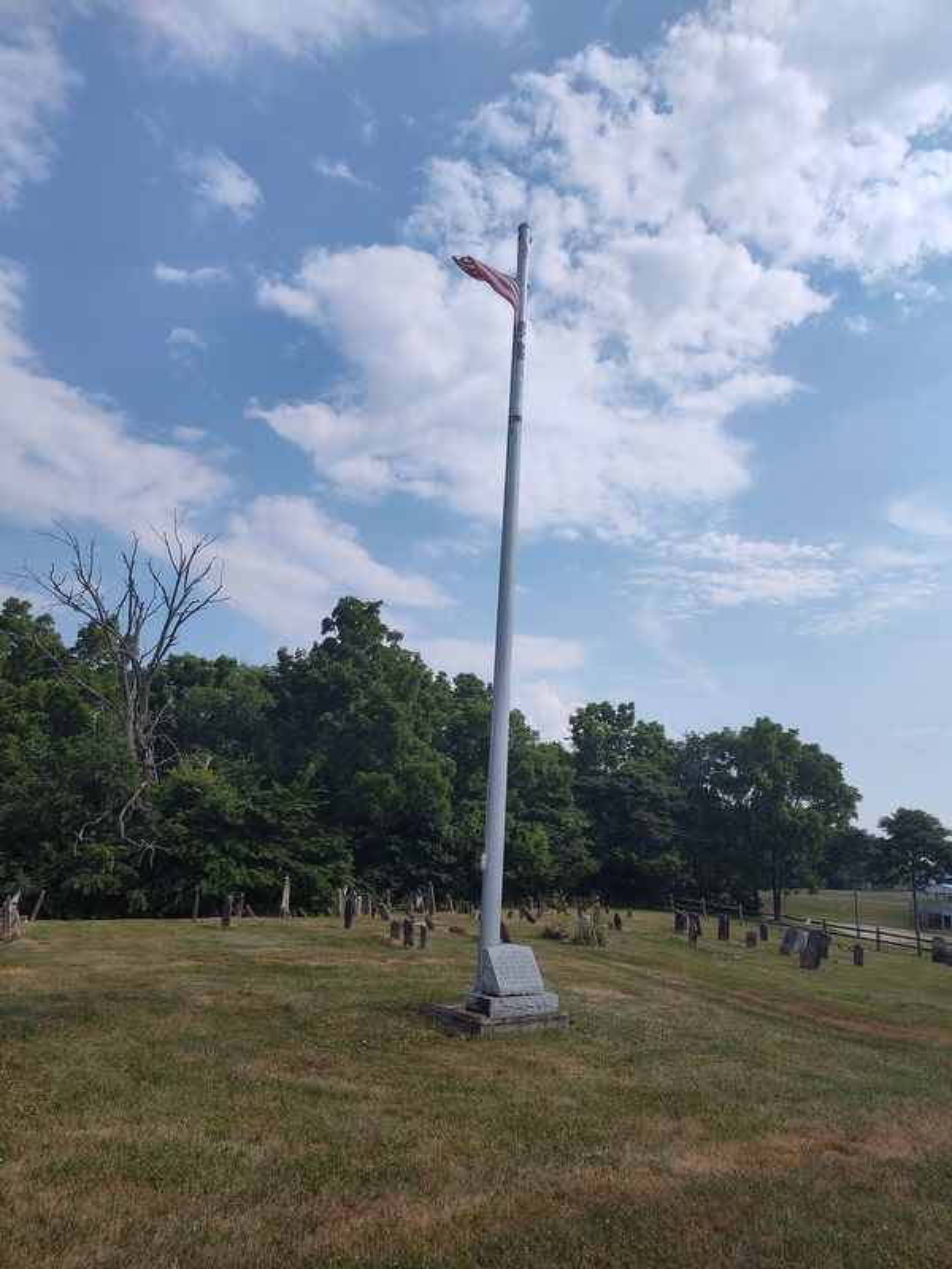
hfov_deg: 58.9
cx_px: 476
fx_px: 843
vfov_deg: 73.9
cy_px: 634
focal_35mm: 23
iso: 100
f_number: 1.8
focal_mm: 5.56
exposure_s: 1/2644
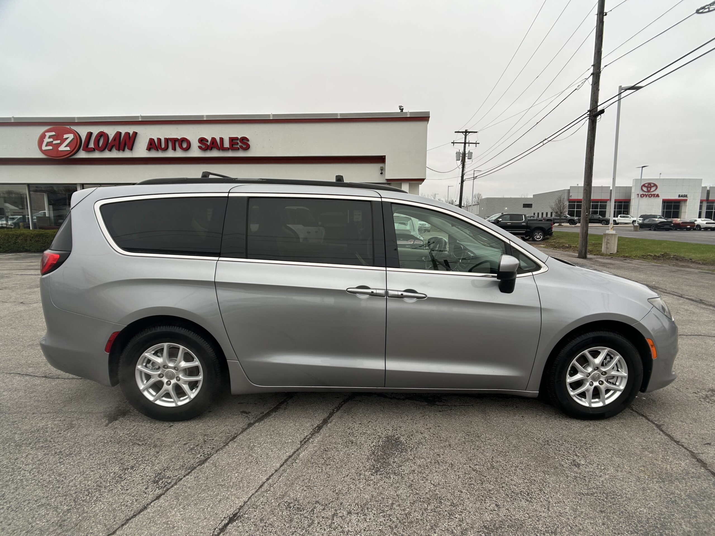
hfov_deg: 67.3
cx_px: 358
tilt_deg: -8.2
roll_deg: +0.5
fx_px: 537
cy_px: 268
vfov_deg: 53.1
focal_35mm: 26
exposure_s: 1/1531
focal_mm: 5.7
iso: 50
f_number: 1.5
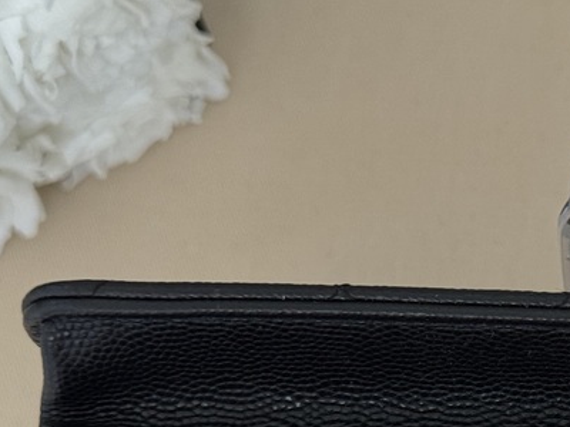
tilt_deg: -75.0
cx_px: 670
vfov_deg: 12.2
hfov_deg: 15.7
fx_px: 1992
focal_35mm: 121
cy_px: 377
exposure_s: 1/57
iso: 125
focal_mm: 6.76
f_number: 1.78
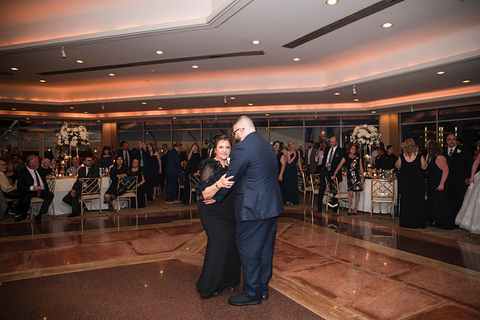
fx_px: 330
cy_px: 160
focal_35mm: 25
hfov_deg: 72.0
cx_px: 240
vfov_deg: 51.6
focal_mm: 24
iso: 800
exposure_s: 1/60
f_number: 2.8
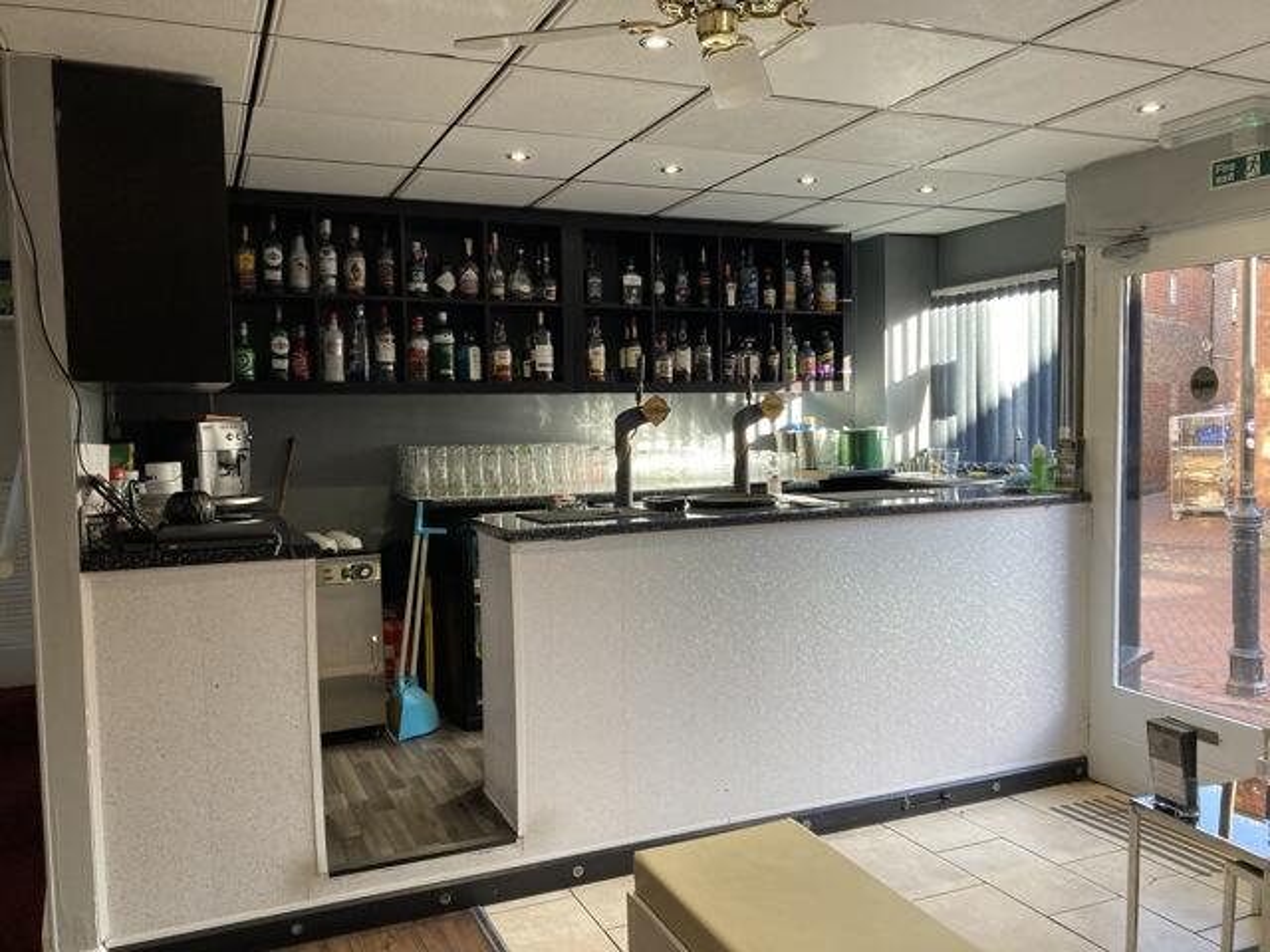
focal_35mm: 28
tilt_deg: -0.8
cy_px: 476
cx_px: 635
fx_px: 1027
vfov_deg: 49.7
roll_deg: +0.9
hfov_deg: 63.4
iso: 50
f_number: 1.8
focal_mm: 3.99
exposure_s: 1/50
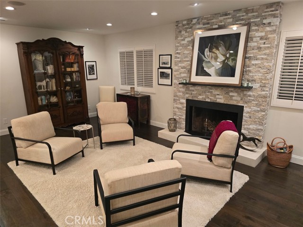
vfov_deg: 58.9
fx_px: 201
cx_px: 152
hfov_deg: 73.9
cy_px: 114
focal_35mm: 23
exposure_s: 1/120
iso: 1000
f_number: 1.7
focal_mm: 6.3
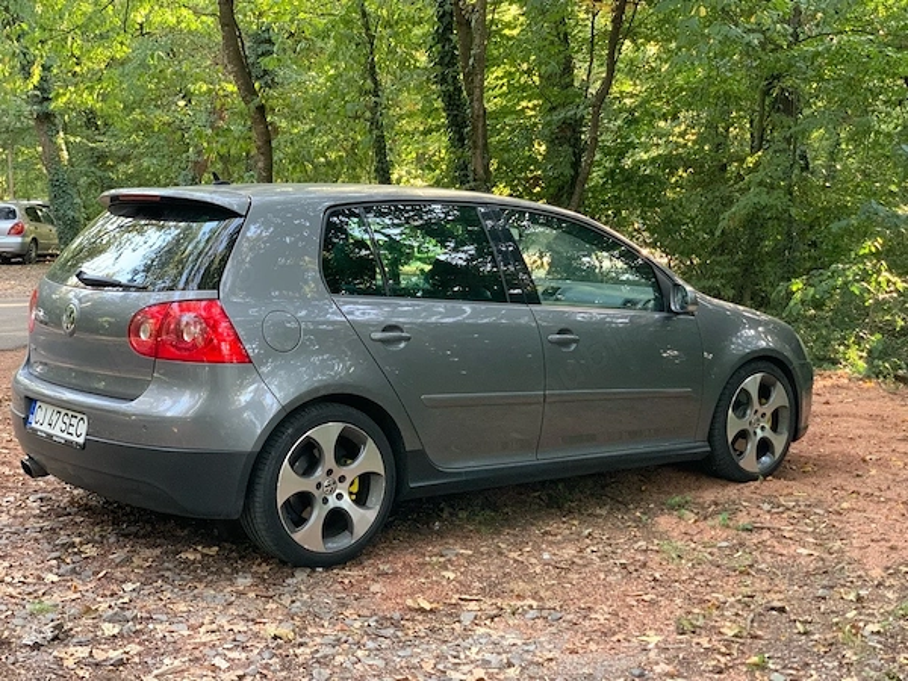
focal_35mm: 52
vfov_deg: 28.0
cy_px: 340
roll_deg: +1.0
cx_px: 454
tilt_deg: -5.9
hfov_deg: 36.8
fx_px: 1364
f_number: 2.4
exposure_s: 1/60
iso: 250
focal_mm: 6
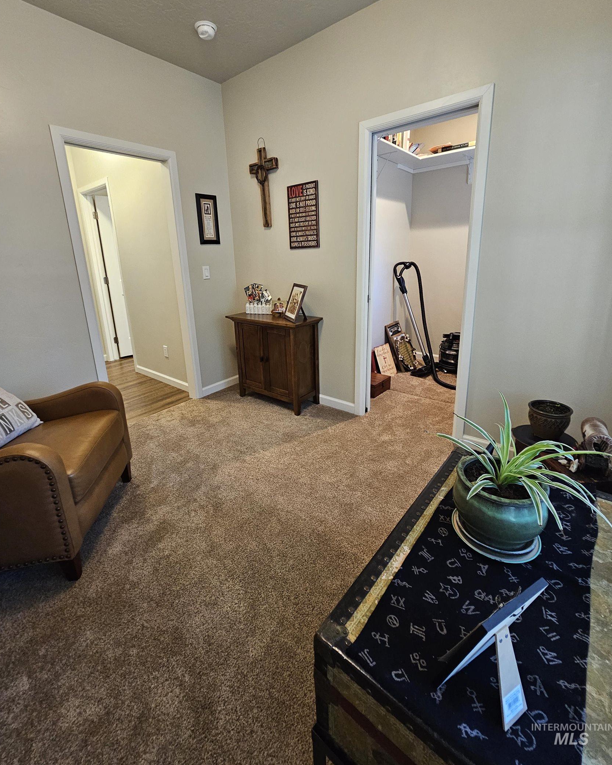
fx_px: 317
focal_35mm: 14
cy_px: 343
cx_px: 300
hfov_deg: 88.0
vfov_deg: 100.3
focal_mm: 2.2
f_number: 2.2
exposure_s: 1/30
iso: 320
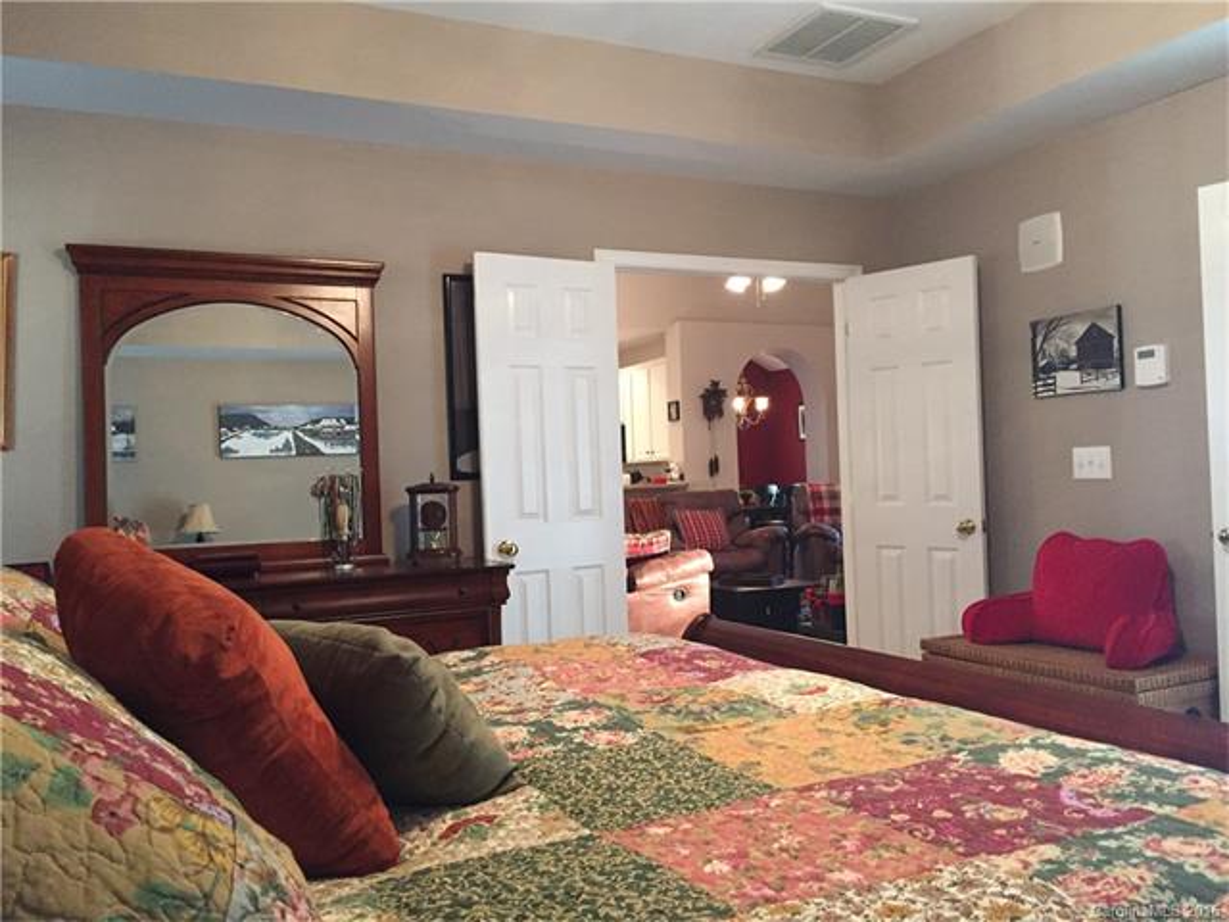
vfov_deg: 48.2
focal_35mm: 29
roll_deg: +1.4
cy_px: 461
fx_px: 1030
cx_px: 614
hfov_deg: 61.7
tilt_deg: +1.1
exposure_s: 1/30
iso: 250
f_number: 2.2
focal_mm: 4.15
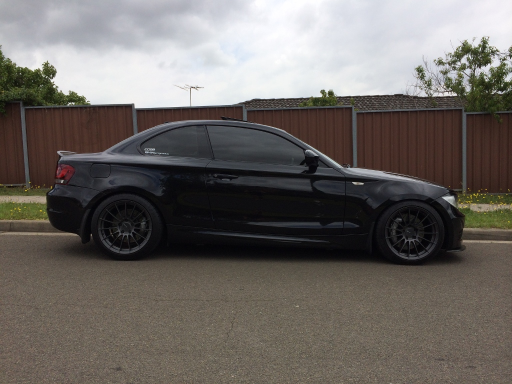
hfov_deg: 60.0
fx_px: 444
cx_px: 256
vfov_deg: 46.8
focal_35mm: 30
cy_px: 192
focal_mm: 4.12
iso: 40
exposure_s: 1/2933
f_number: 2.2
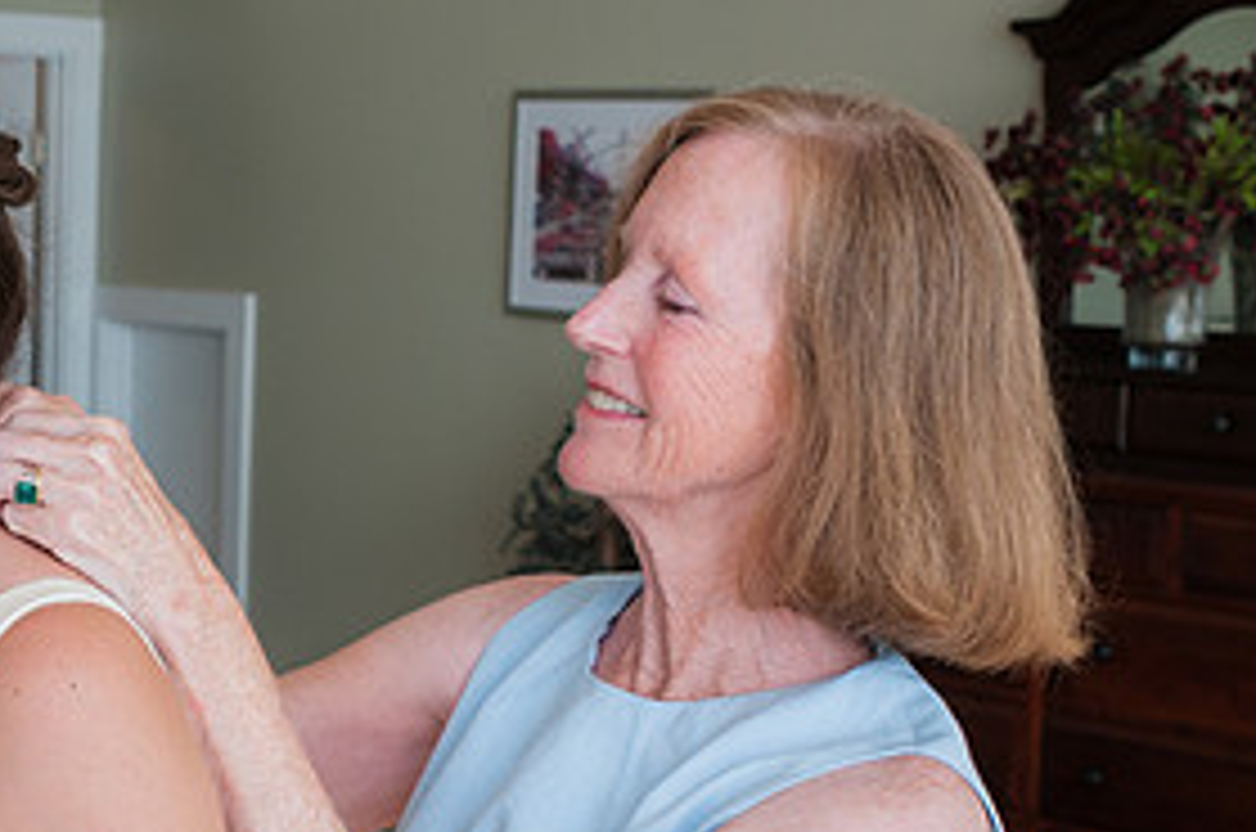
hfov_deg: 24.4
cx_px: 131
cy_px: 650
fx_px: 2821
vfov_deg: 16.7
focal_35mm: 81
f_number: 5.6
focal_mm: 26
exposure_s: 1/200
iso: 400
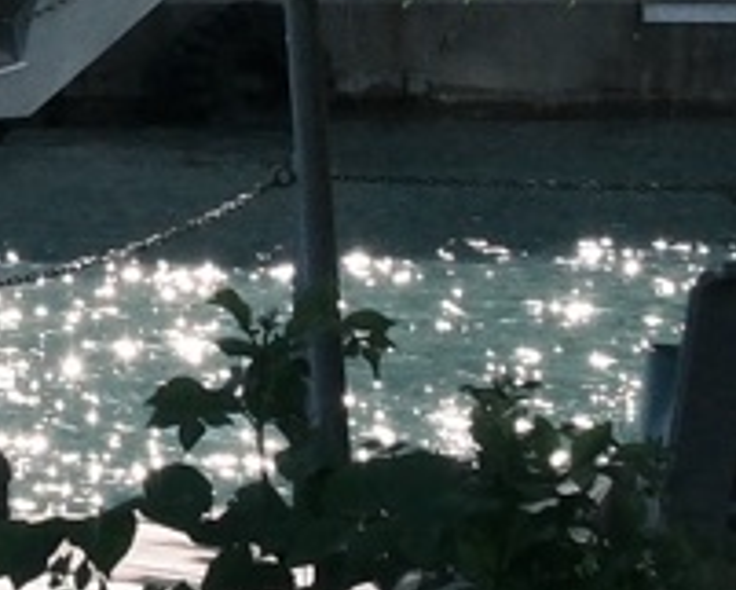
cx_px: -875
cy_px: -176
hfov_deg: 6.3
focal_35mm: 294
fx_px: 6407
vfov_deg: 5.2
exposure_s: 1/1700
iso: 1000
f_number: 8
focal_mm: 23
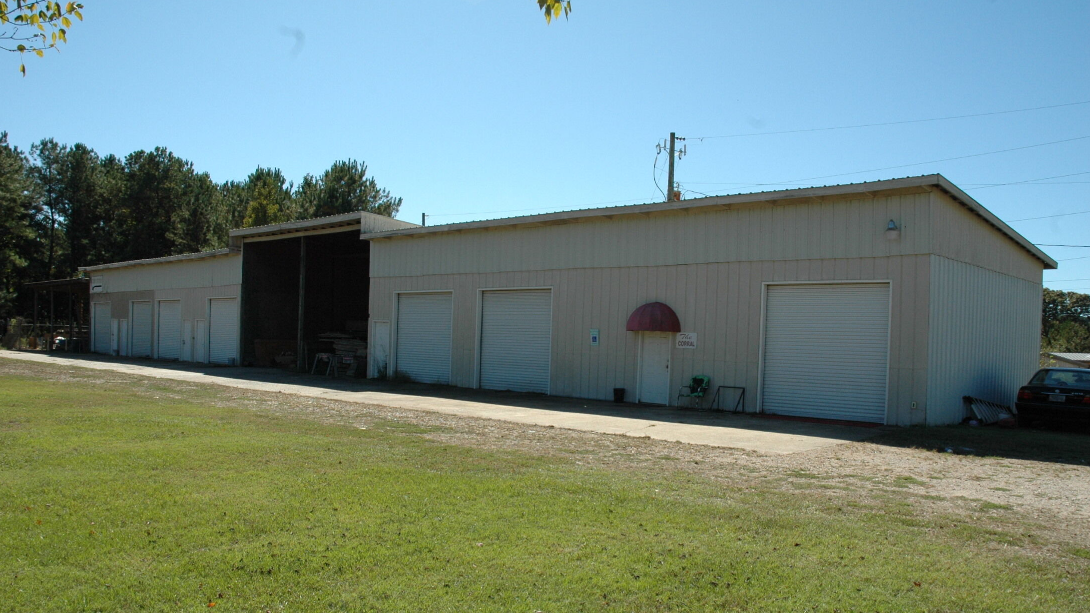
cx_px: 533
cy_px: 353
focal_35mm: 29
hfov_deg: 66.1
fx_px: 838
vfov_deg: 40.1
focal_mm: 18
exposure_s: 1/500
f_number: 11
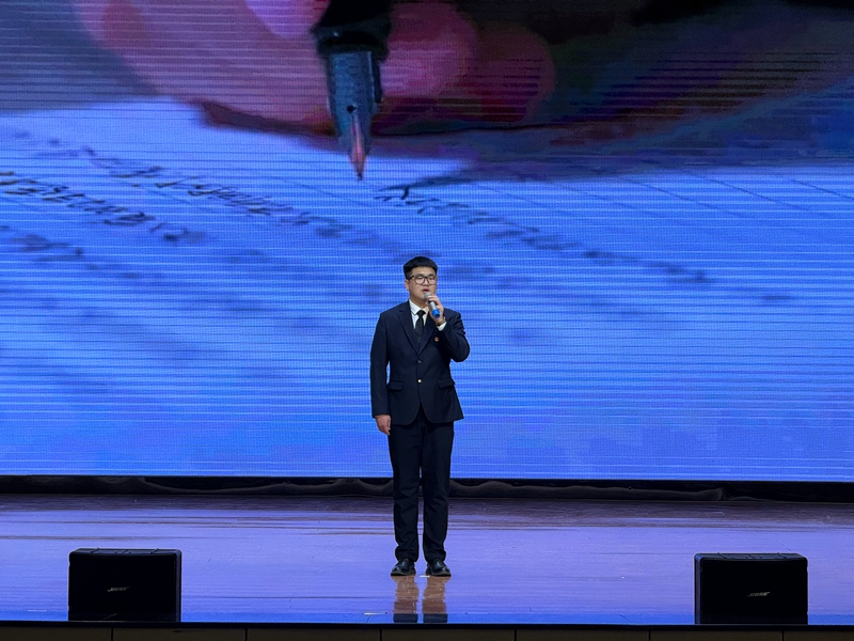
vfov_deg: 12.3
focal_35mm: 120
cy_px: 320
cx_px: 427
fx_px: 2960
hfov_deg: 16.4
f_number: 2.8
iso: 125
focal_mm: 15.66
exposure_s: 1/100
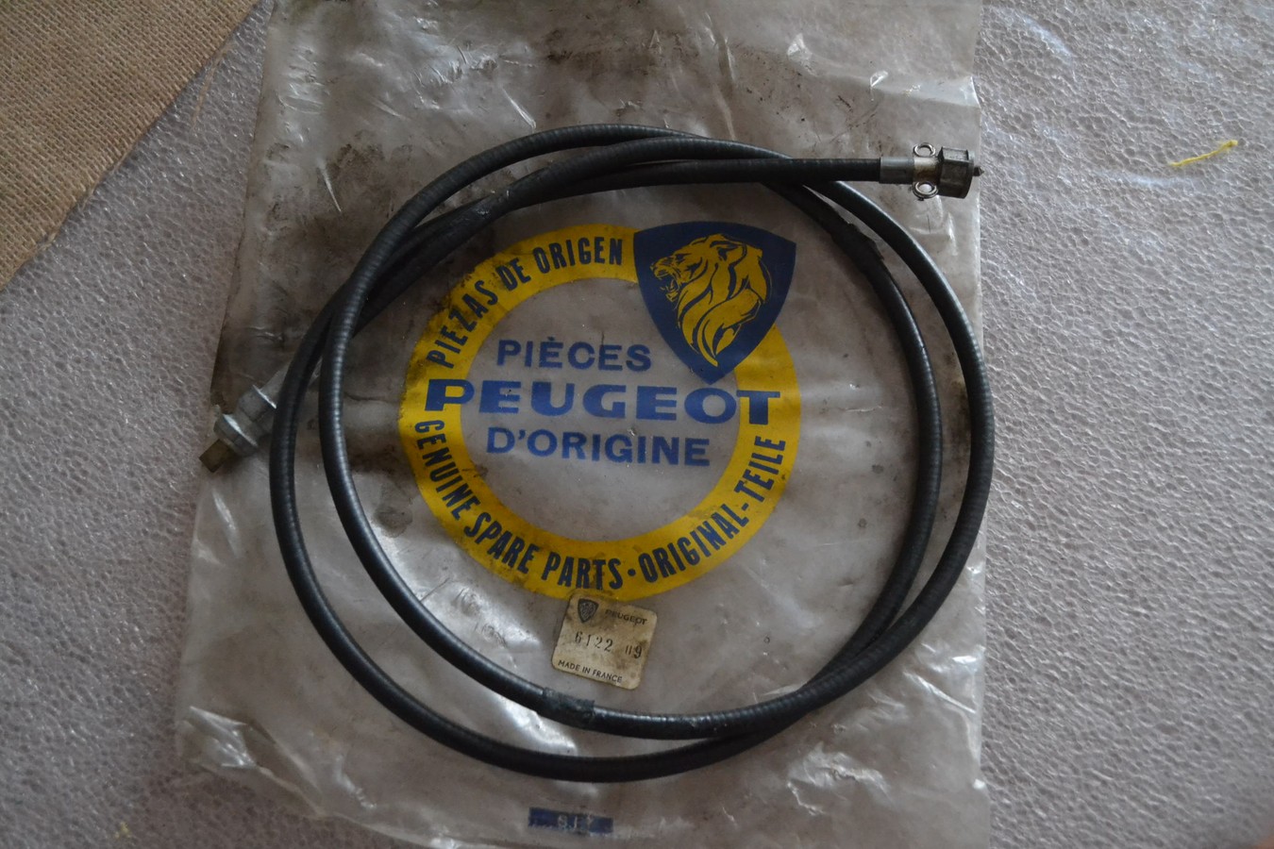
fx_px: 1380
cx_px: 637
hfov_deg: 49.6
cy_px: 424
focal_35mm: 39
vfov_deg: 34.2
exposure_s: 1/40
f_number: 4.2
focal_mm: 26
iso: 3200
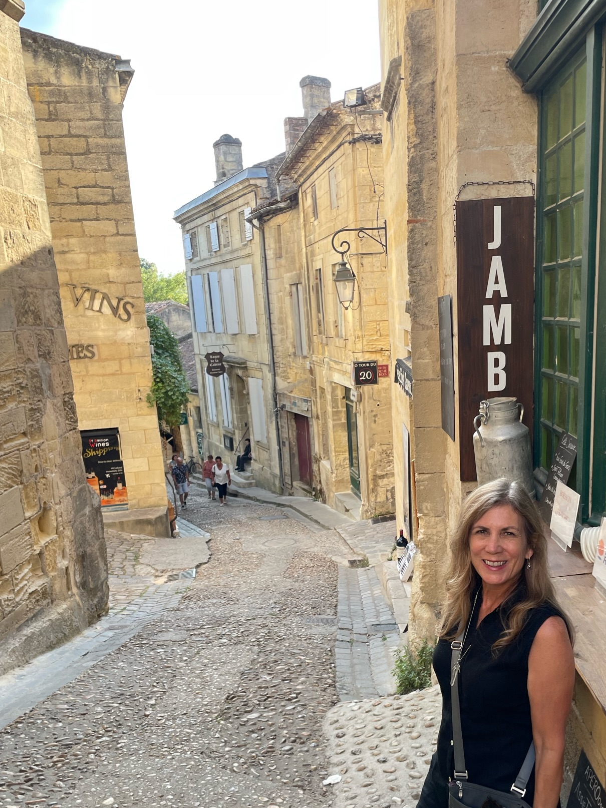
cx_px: 337
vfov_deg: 54.7
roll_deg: +2.9
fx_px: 770
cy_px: 507
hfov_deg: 42.9
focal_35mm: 33
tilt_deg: -14.1
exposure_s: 1/242
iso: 32
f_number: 1.6
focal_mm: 4.2
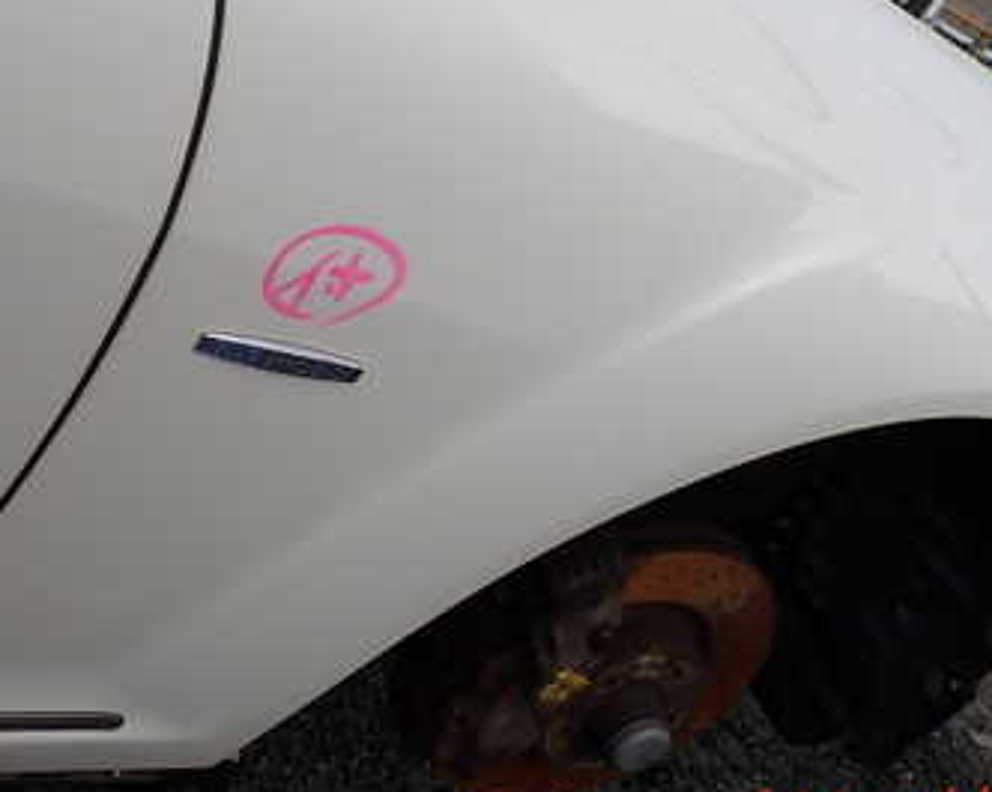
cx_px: 538
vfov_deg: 28.1
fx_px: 1555
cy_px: 185
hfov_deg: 35.4
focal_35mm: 53
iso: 100
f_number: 3.2
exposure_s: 1/1000
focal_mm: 5.4
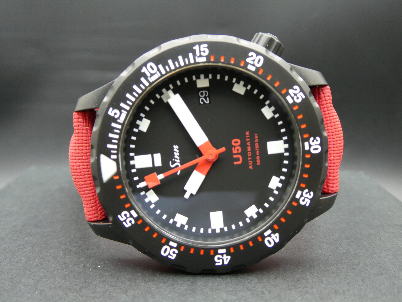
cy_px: 151
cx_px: 201
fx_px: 465
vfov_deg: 36.0
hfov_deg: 46.8
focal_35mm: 40
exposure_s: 1/80
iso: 500
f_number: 3.8
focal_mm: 7.2
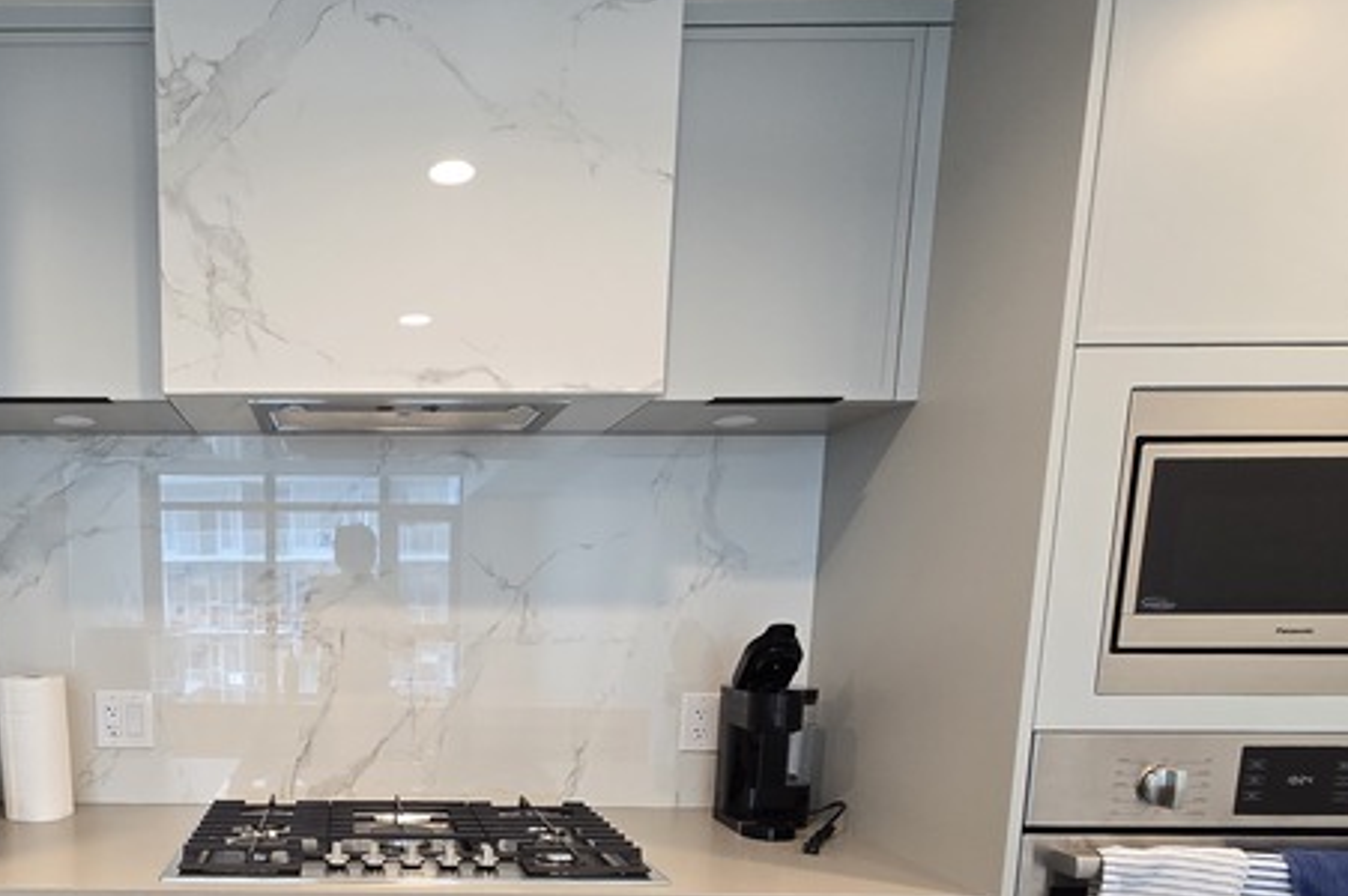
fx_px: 898
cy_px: 753
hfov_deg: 68.4
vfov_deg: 49.1
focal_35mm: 24
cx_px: 317
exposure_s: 1/60
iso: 160
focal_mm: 2.2
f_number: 2.2
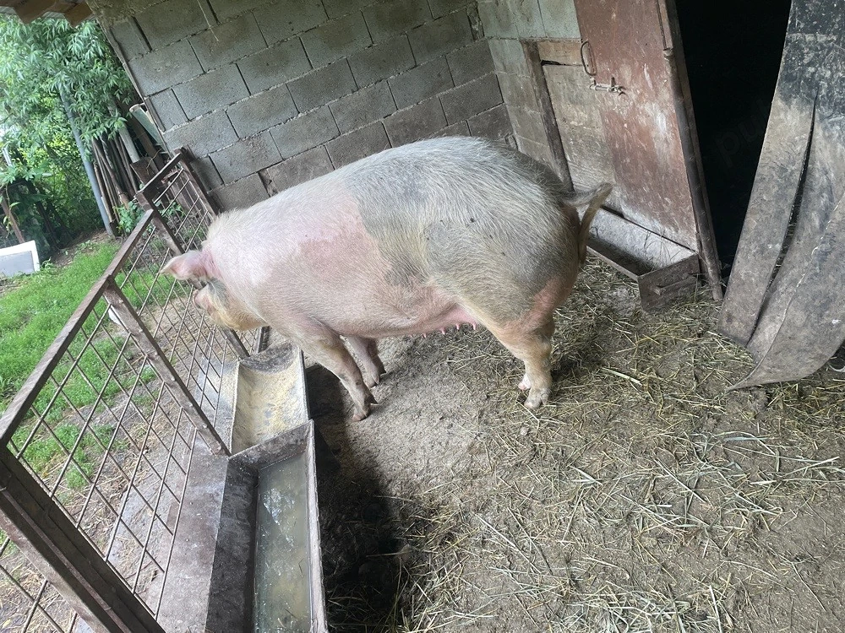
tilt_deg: -28.1
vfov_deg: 53.1
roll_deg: +23.0
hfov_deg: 67.3
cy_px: 316
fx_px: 635
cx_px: 422
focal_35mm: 26
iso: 64
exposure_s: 1/121
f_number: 1.6
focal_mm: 4.2
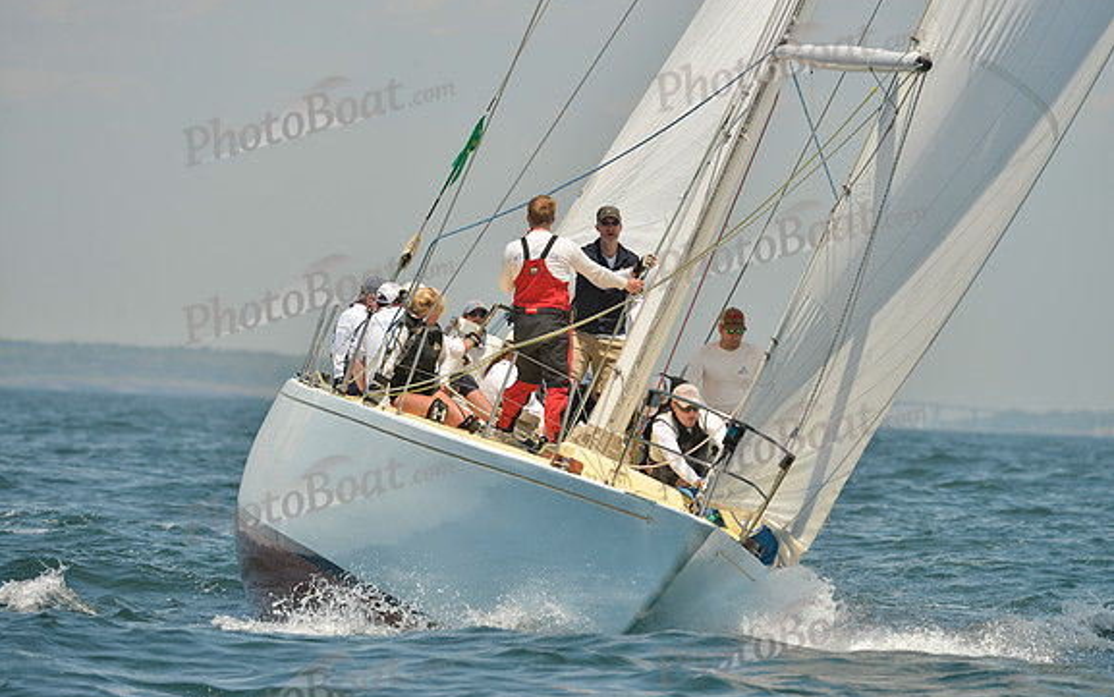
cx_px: 556
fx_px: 11206
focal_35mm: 369
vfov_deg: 3.6
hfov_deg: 5.7
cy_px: 368
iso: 280
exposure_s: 1/1250
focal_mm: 360
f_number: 7.1
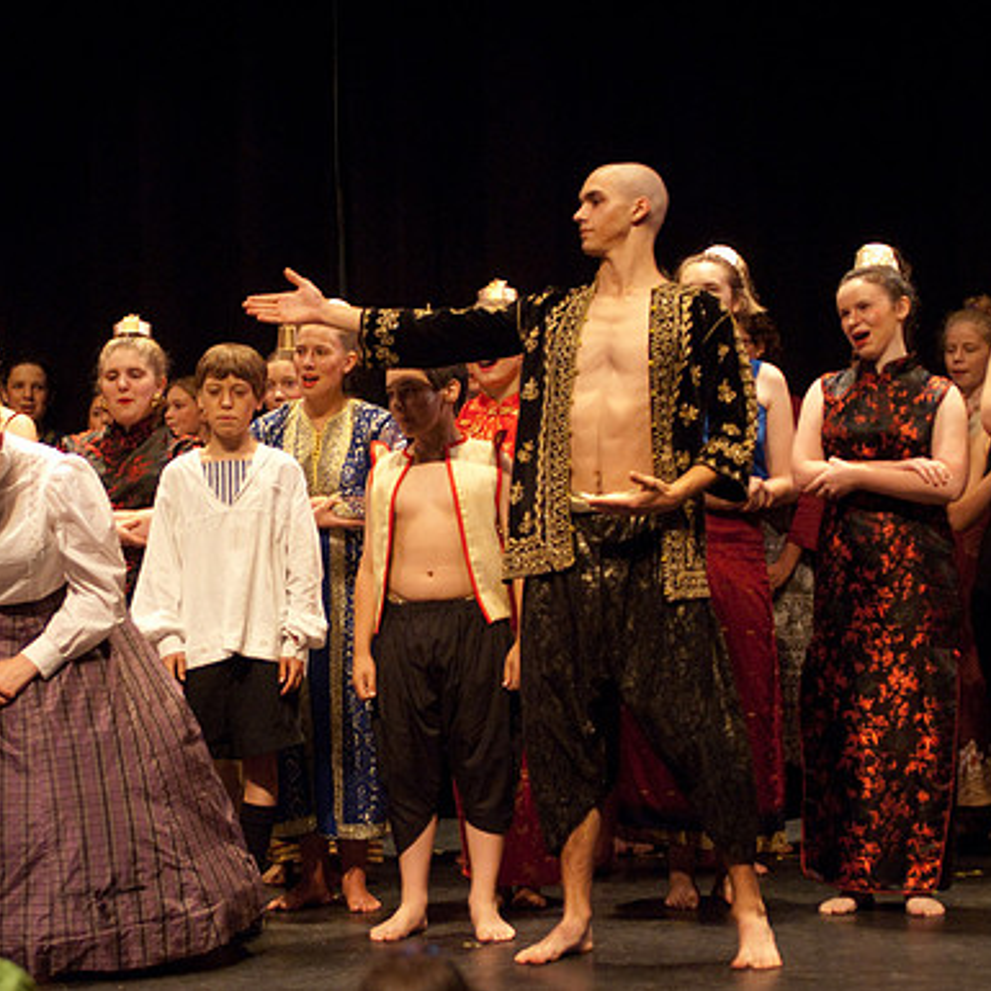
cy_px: 497
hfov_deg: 23.6
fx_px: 2364
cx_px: 329
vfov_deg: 23.7
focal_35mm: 73
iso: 1000
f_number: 2.8
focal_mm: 38
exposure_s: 1/125
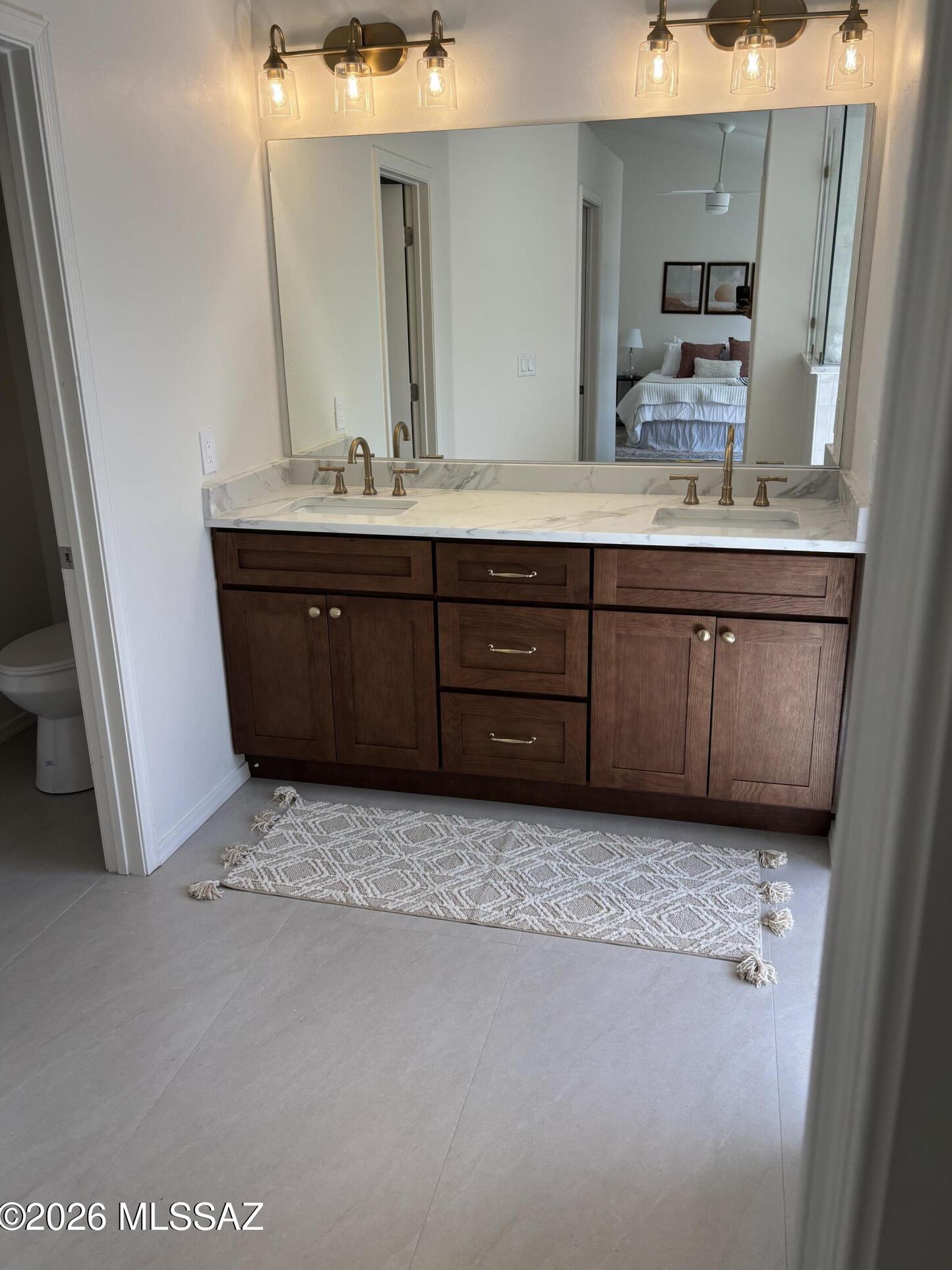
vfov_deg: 65.3
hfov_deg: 51.3
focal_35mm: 27
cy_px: 618
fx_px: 990
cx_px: 489
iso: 50
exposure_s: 1/323
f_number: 1.6
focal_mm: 5.96
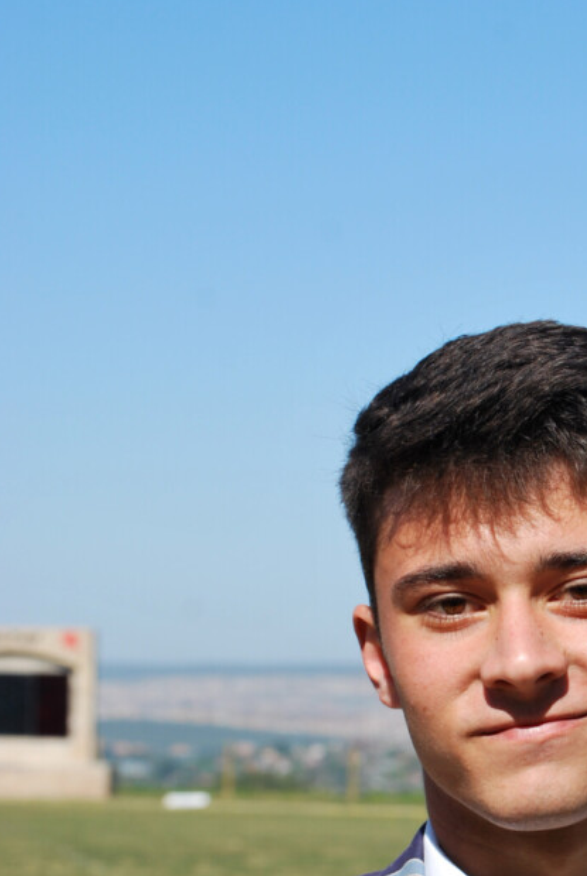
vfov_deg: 12.8
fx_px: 3877
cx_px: 560
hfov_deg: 8.6
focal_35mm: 159
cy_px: 716
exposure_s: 1/250
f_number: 10
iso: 110
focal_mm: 55
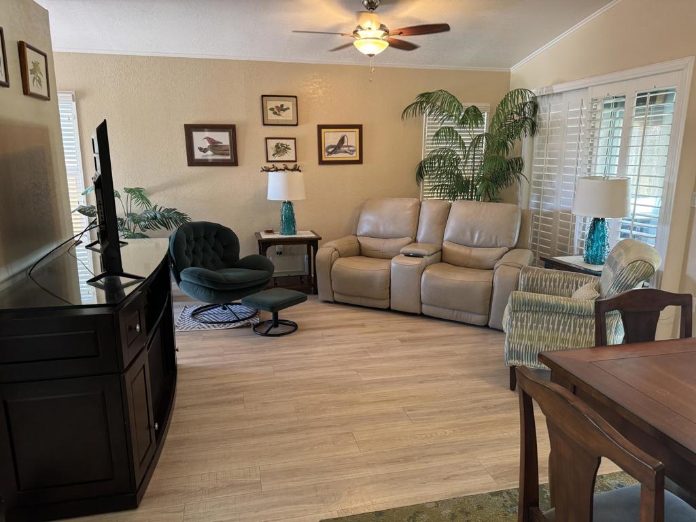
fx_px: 483
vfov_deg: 56.8
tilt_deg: -11.8
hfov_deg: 71.6
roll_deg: +0.3
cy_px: 261
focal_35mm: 24
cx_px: 348
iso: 400
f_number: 1.78
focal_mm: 6.76
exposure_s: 1/60
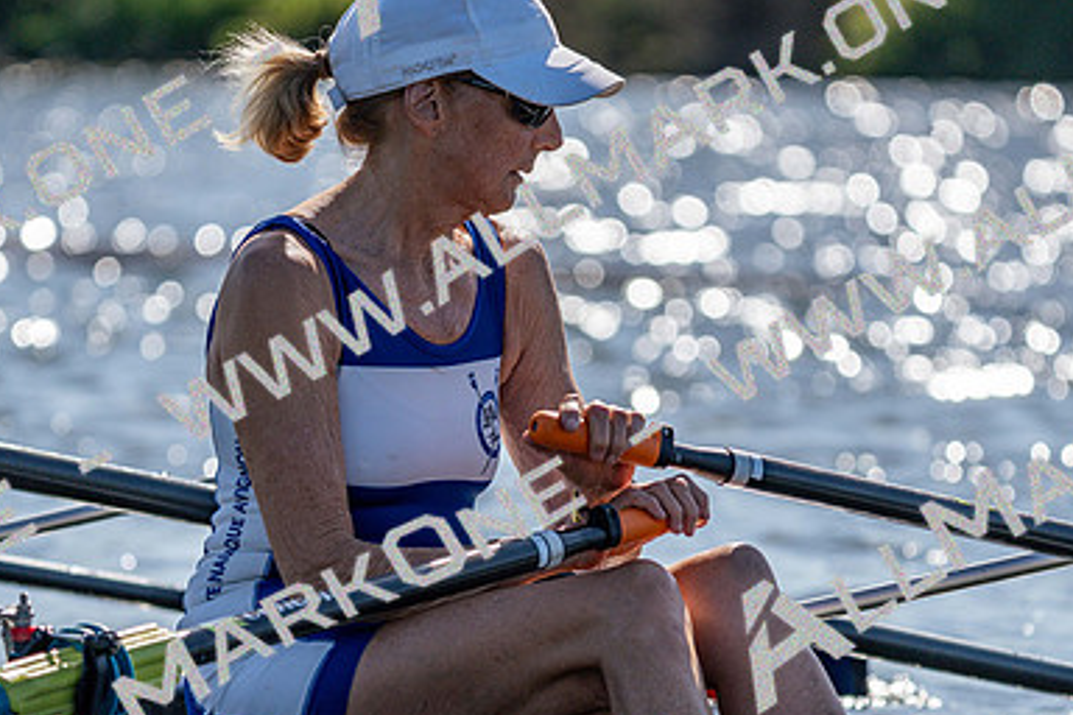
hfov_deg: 5.1
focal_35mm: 402
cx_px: 503
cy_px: 448
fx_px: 11981
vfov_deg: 3.4
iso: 200
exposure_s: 1/2000
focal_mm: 266
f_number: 5.6
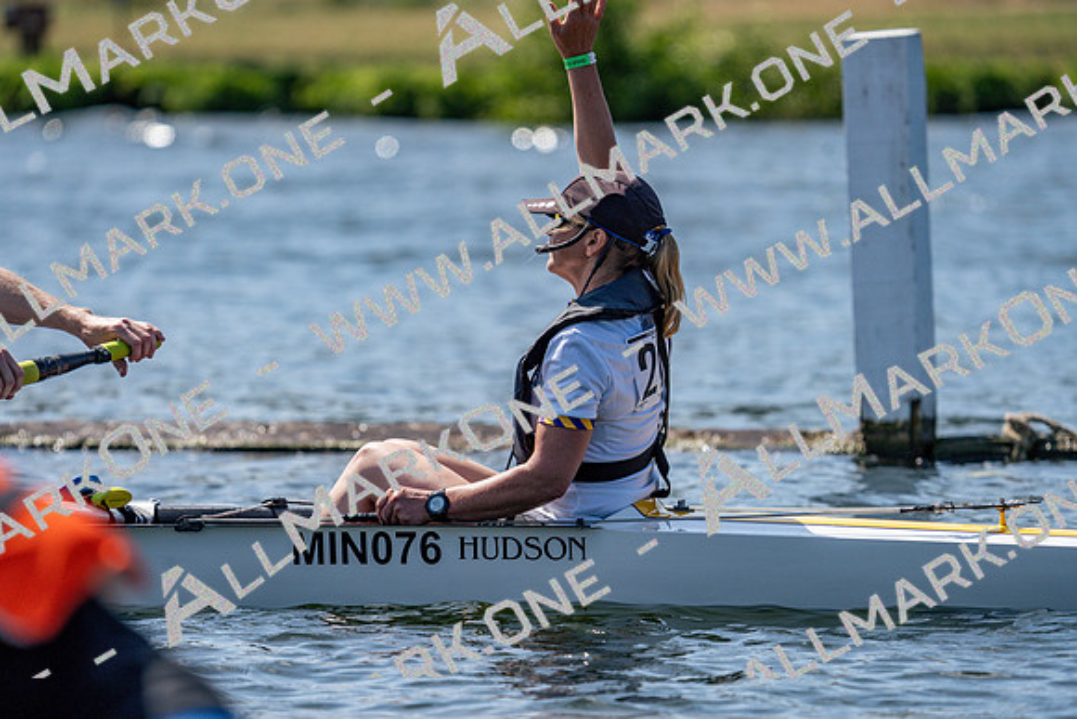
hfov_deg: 5.7
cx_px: 538
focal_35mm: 359
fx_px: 10742
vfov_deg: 3.8
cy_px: 360
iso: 250
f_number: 6.3
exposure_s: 1/2000
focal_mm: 359
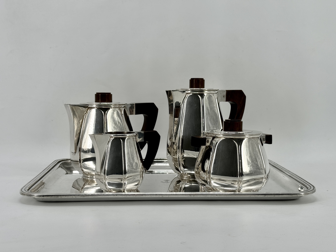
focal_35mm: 48
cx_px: 168
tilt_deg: -4.5
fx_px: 466
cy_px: 126
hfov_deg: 39.7
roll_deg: -0.2
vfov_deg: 30.3
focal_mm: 6.86
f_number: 1.78
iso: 64
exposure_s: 1/980
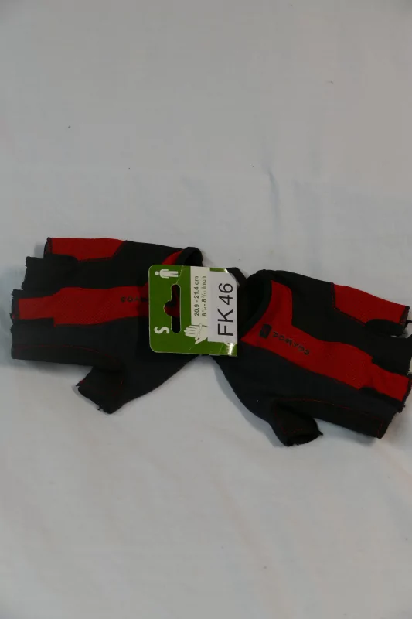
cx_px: 206
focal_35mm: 93
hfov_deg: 14.7
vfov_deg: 21.9
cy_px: 310
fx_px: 1597
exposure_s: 1/80
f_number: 3.8
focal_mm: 33.96
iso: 500
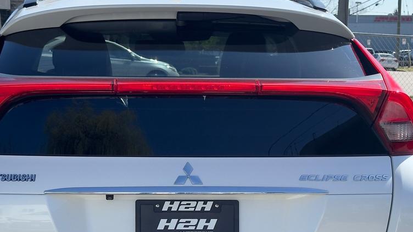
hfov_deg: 23.9
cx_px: 167
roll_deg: -0.8
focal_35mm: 89
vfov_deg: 13.5
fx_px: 975
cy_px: 213
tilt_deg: -7.9
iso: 64
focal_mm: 6.76
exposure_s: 1/2959
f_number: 1.78
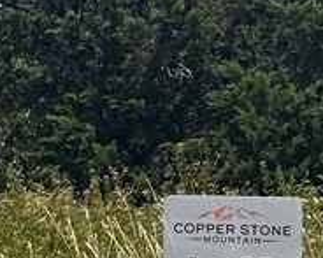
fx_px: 4003
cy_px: 151
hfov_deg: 4.5
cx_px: -349
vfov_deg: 3.7
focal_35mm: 419
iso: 32
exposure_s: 1/1004
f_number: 2.8
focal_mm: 9
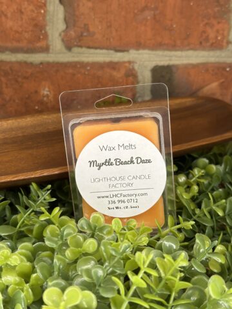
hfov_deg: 30.3
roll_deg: -0.6
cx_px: 116
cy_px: 154
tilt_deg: -22.2
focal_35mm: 48
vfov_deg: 39.7
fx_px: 429
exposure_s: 1/60
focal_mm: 6.86
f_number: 1.78
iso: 125
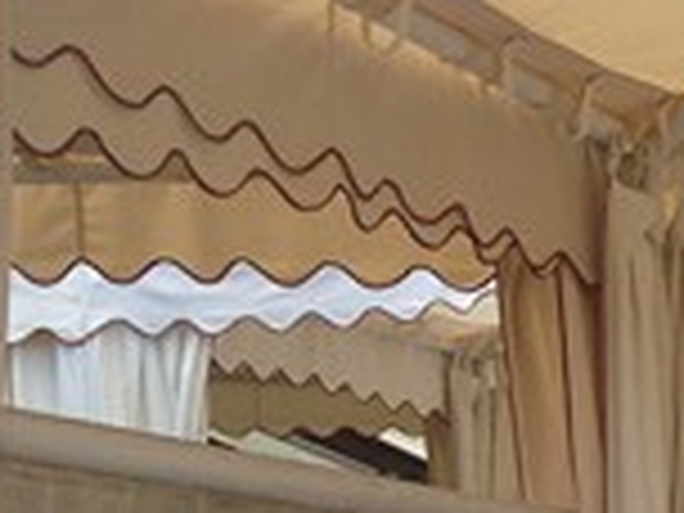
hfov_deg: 13.3
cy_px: 990
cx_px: 1143
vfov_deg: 10.2
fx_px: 2687
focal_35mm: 136
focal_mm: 4.28
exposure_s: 1/403
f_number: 2.4
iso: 64
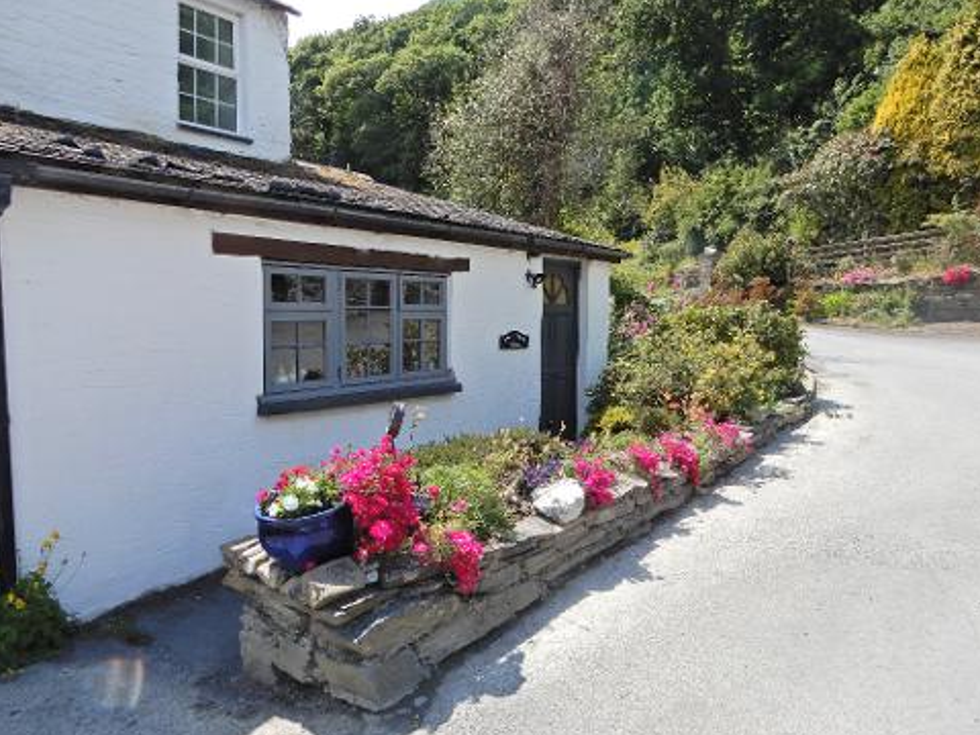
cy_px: 379
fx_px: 708
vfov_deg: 54.9
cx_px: 504
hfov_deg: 69.4
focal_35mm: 25
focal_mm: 4.3
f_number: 5
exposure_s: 1/320
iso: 80
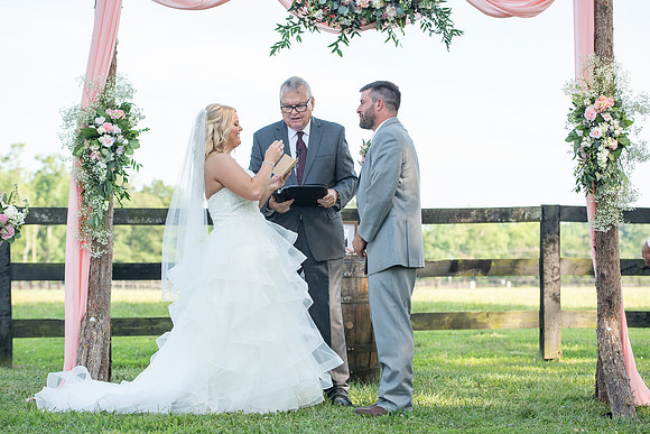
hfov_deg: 22.1
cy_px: 233
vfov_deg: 14.8
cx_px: 324
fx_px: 1666
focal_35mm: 92
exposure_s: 1/800
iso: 320
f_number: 4
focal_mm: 86
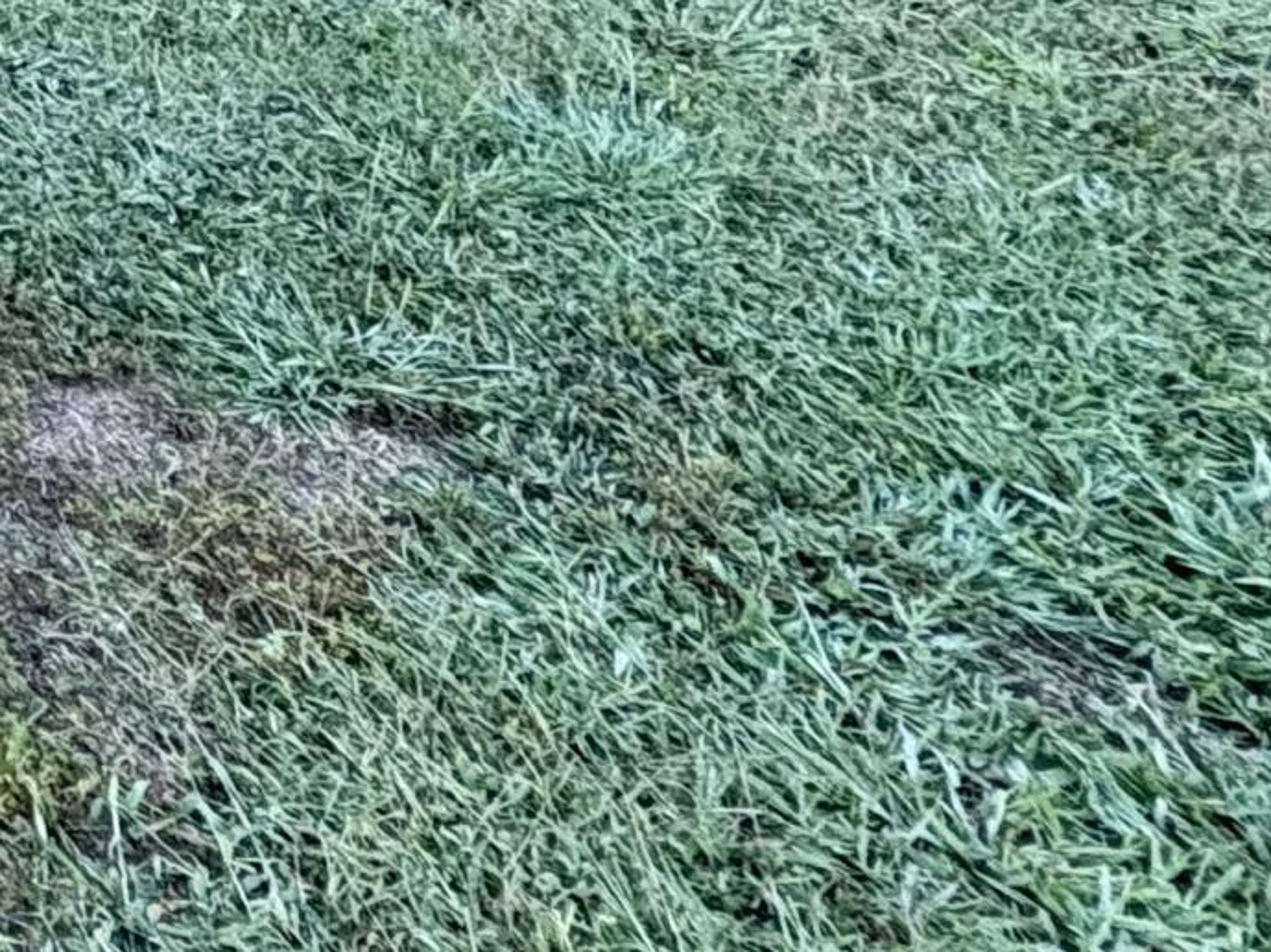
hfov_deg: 19.3
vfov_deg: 17.2
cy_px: -967
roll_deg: +3.0
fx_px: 2239
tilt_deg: -1.5
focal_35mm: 61
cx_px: -1234
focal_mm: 2.22
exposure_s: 1/99
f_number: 2.2
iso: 125
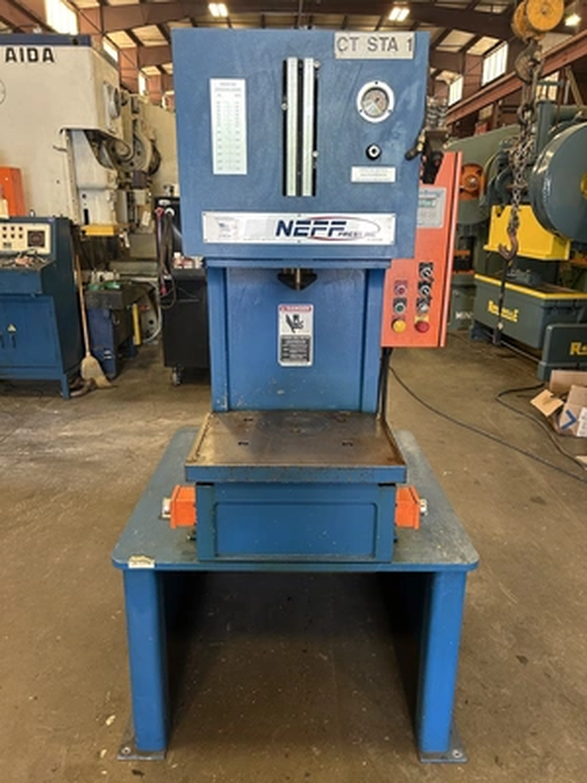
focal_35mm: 26
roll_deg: +0.4
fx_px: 588
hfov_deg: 53.1
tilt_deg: -17.3
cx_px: 294
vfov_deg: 67.3
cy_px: 392
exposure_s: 1/60
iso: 200
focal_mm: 5.7
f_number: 1.5
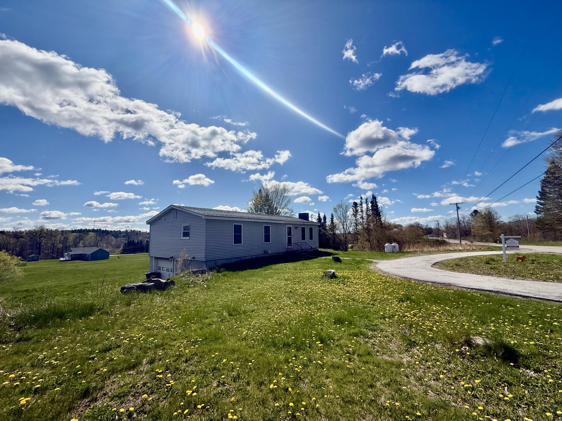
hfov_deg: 102.1
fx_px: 227
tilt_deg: +6.9
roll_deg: +0.7
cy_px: 210
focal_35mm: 14
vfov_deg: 85.7
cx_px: 281
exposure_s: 1/6173
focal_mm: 2.22
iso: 64
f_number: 2.2
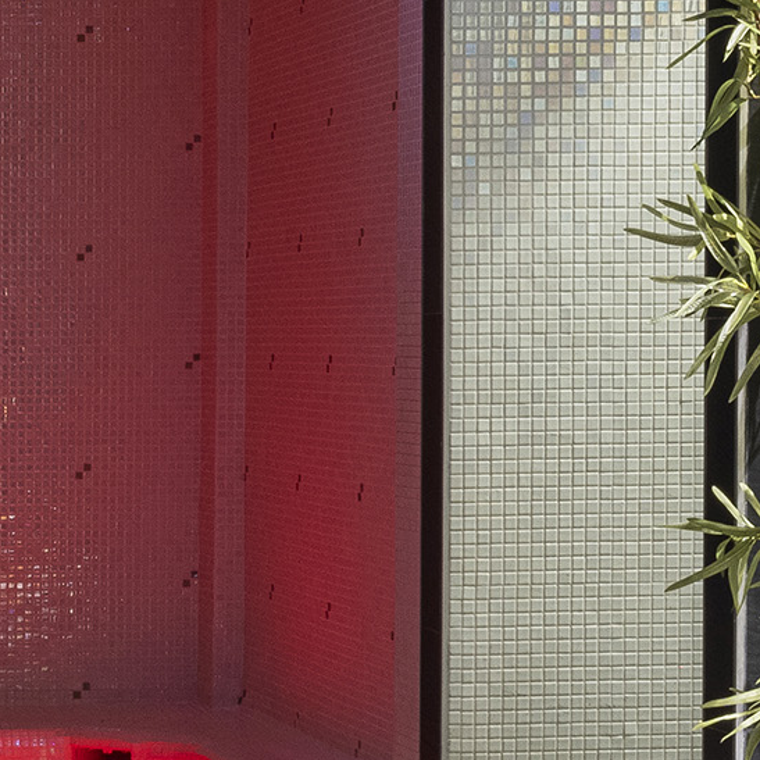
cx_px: 113
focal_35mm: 132
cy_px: 482
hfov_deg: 13.1
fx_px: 3279
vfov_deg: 13.2
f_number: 16
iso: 200
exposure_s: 30
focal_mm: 24
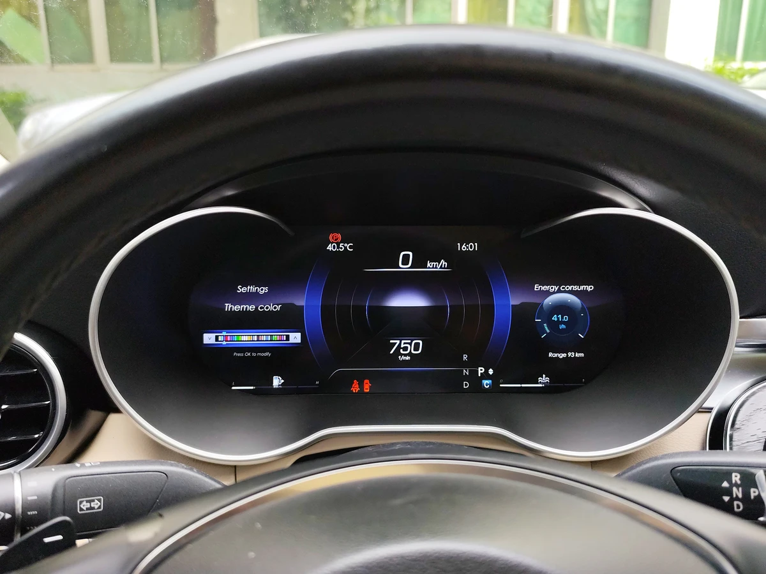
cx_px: 383
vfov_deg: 46.8
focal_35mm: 30
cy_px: 287
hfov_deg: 60.0
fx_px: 664
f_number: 1.65
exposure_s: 1/100
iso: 100
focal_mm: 6.19
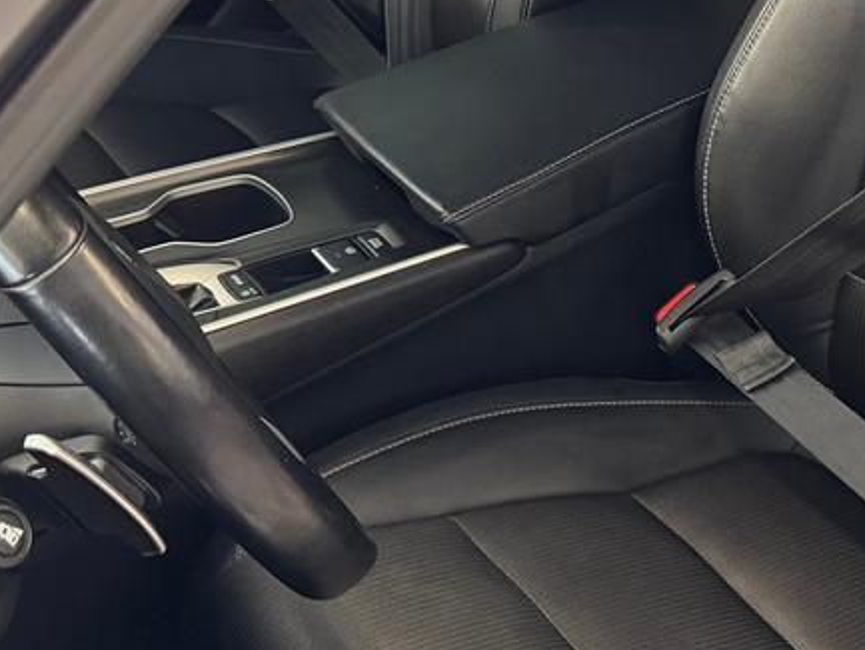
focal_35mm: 71
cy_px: 240
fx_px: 1775
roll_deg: -0.2
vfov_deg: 20.7
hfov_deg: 25.8
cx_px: 887
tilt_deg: -34.3
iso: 400
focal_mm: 6.76
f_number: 1.78
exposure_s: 1/60
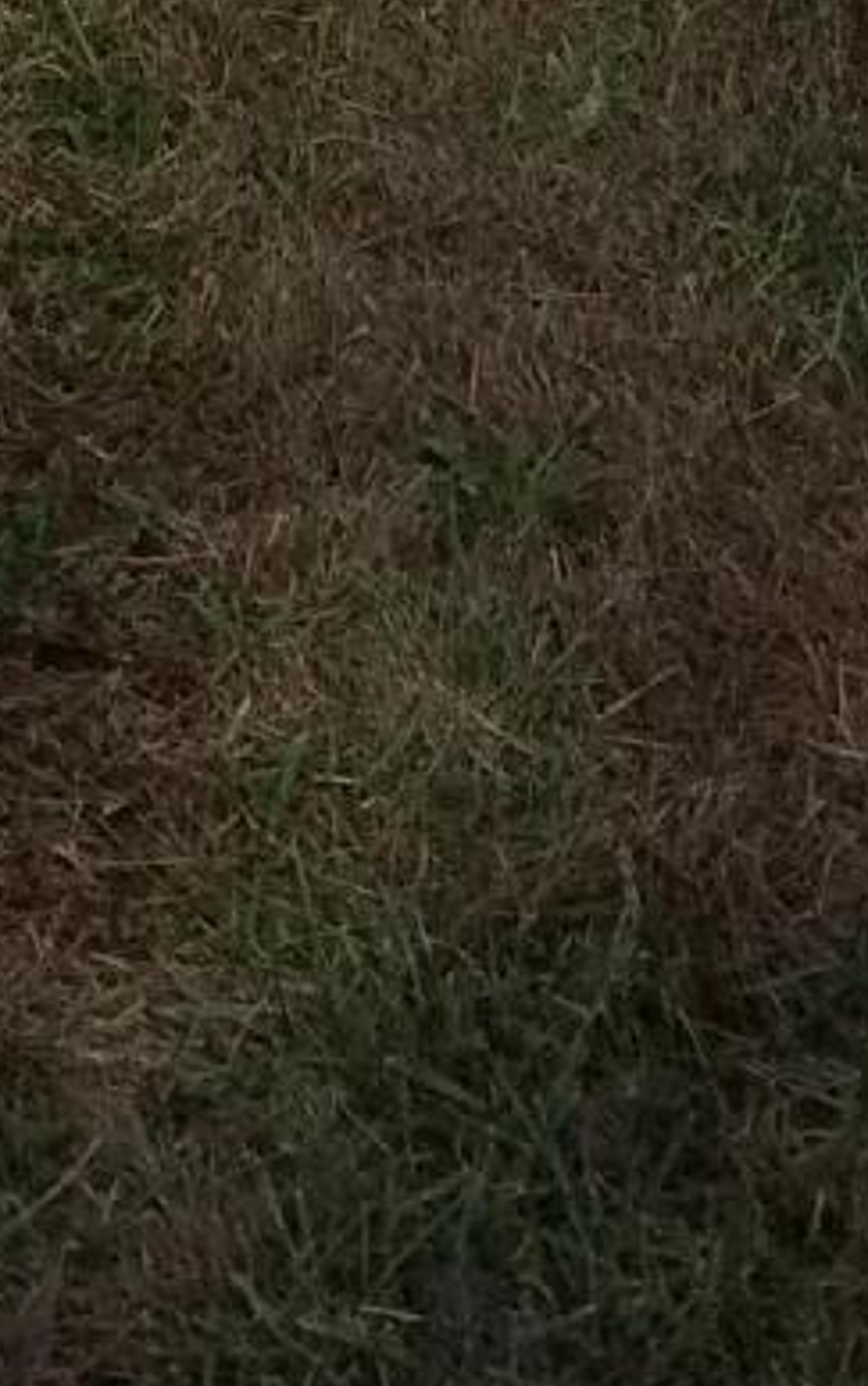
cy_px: -1572
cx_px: -146
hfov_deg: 9.1
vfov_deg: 12.5
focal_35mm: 142
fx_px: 5367
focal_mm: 4.2
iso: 50
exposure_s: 1/2736
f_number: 1.7
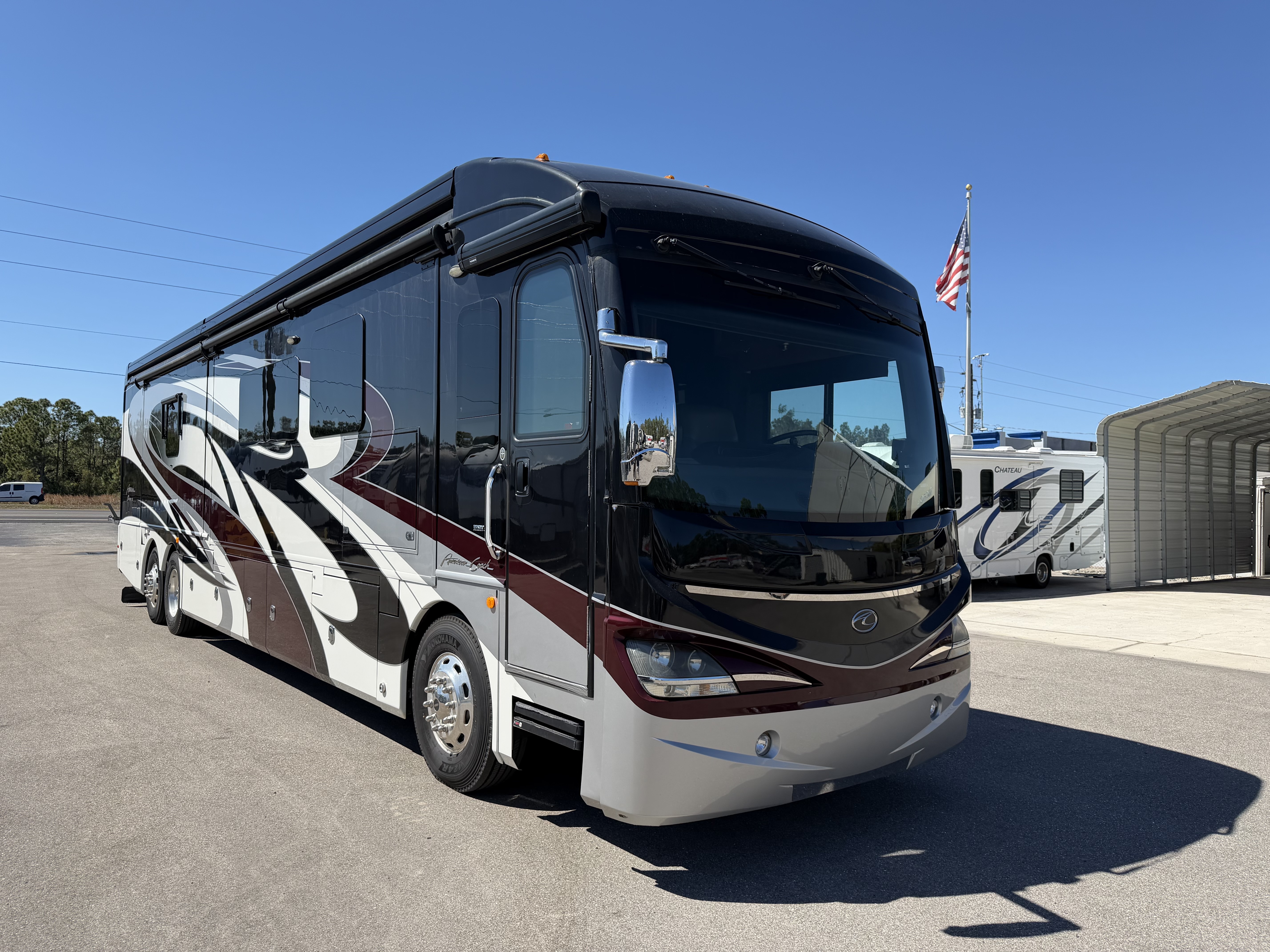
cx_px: 635
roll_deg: -1.4
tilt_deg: +0.7
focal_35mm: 24
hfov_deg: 71.6
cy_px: 476
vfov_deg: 56.8
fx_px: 881
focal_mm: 6.76
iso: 80
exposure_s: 1/4405
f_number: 1.78
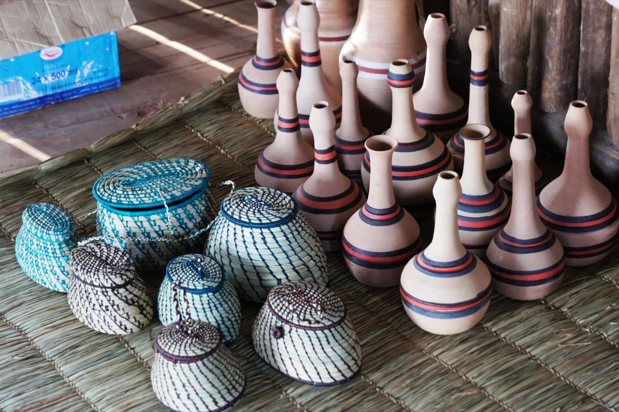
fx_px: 1418
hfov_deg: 24.6
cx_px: 310
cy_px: 206
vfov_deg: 16.5
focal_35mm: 82
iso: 1600
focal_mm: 55
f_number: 5.6
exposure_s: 1/30
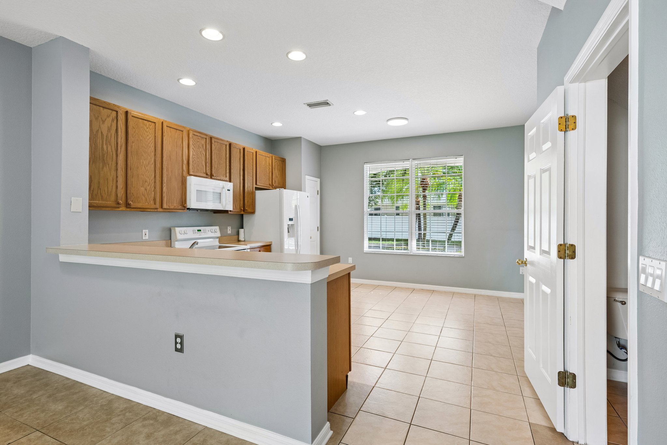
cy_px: 222
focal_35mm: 18
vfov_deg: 67.4
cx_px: 334
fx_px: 333
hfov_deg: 90.0
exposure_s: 1/40
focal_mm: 18
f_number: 8
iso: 800
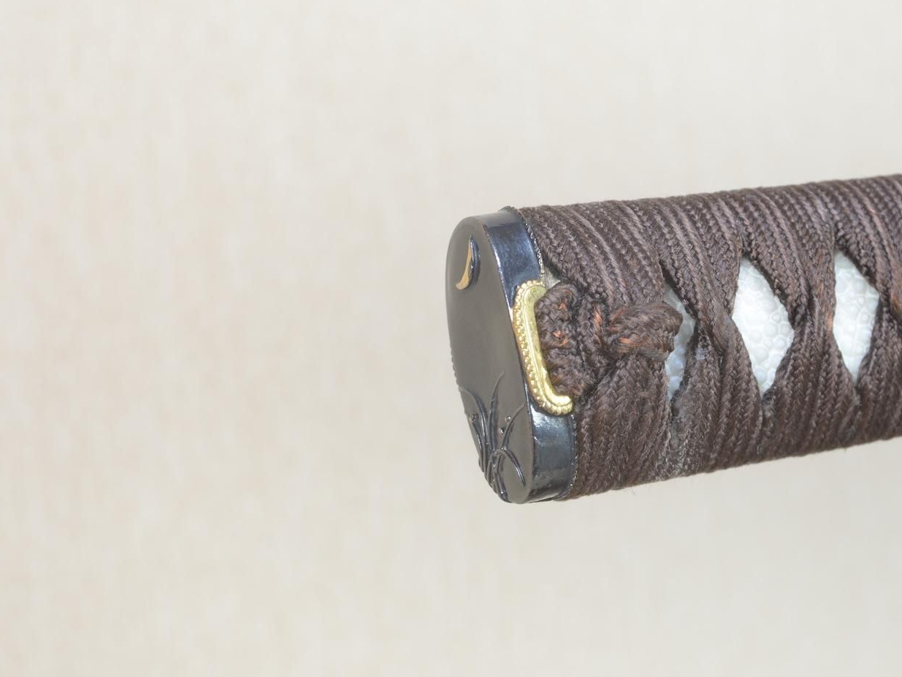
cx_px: 508
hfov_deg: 16.1
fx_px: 3193
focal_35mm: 123
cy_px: 338
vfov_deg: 12.1
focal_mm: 75
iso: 400
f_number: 11
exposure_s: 1/1.6
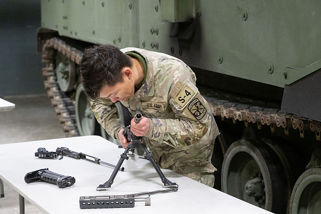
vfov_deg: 17.0
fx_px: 716
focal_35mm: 80
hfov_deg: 25.2
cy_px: 123
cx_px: 184
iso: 2500
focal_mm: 70
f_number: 4
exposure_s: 1/250
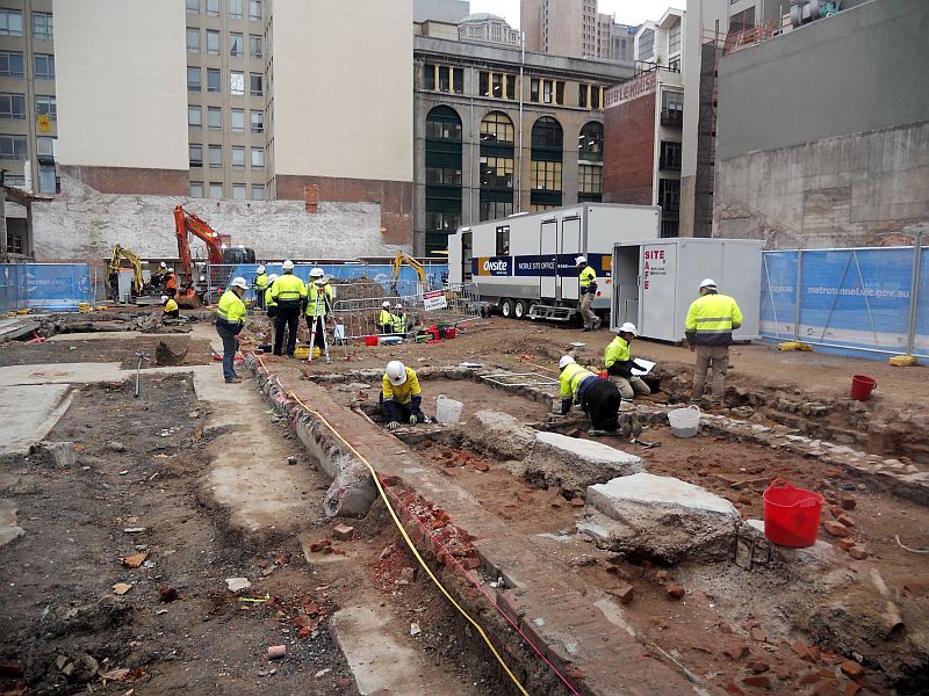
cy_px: 348
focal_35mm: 27
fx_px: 725
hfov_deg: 65.3
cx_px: 464
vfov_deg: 51.4
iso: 80
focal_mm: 4.9
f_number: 3.2
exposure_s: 1/100
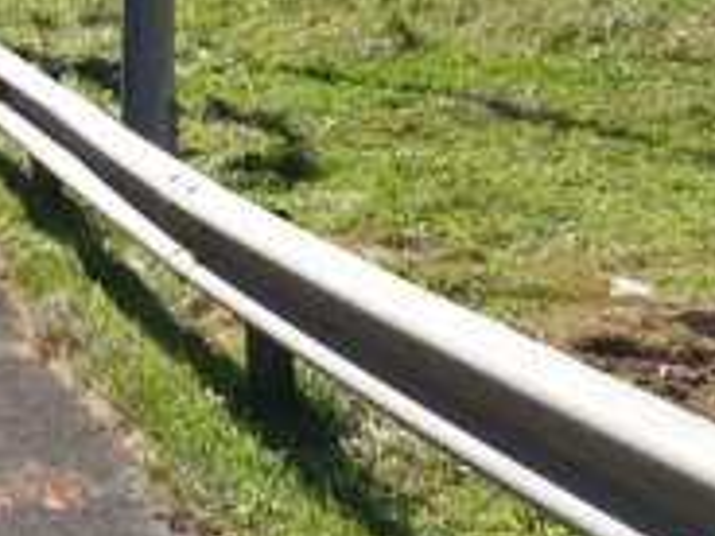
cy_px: -91
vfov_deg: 10.7
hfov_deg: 14.2
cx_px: 58
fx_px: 2830
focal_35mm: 137
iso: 64
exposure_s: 1/1186
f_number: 1.9
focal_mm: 3.7
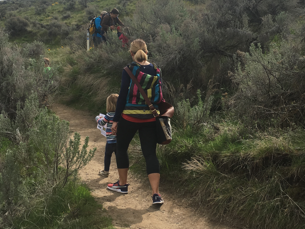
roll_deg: -2.4
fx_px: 432
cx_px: 182
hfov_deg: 38.8
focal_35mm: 49
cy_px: 97
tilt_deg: +0.7
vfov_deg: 29.6
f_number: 2.2
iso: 25
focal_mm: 4.15
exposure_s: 1/1876
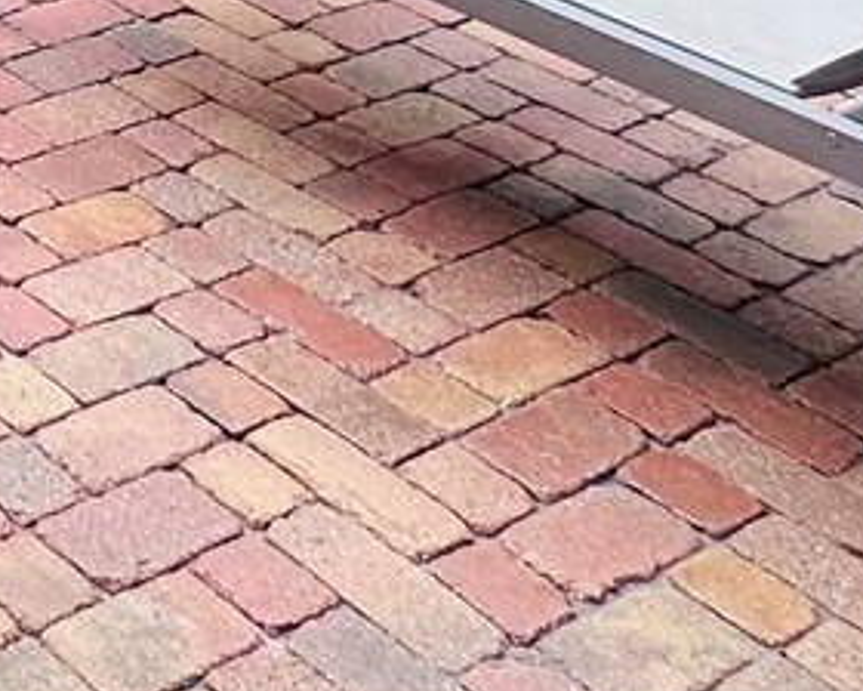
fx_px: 1992
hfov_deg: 19.0
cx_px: -669
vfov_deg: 12.9
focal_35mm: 78
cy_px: -1123
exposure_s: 1/330
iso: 40
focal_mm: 2.22
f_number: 2.2
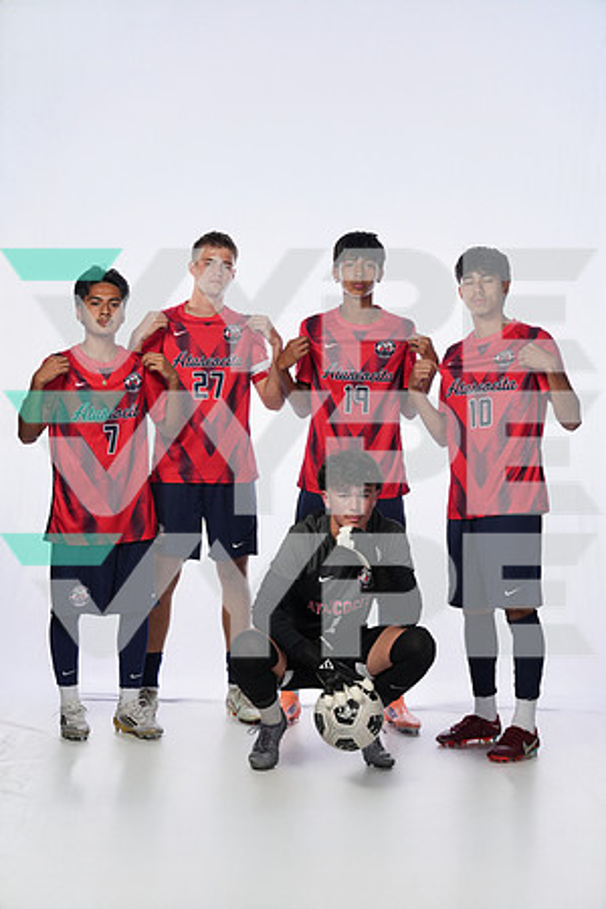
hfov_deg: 23.0
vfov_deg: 33.9
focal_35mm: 59
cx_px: 303
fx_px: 1490
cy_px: 454
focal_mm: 59
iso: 800
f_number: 8
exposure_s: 1/250
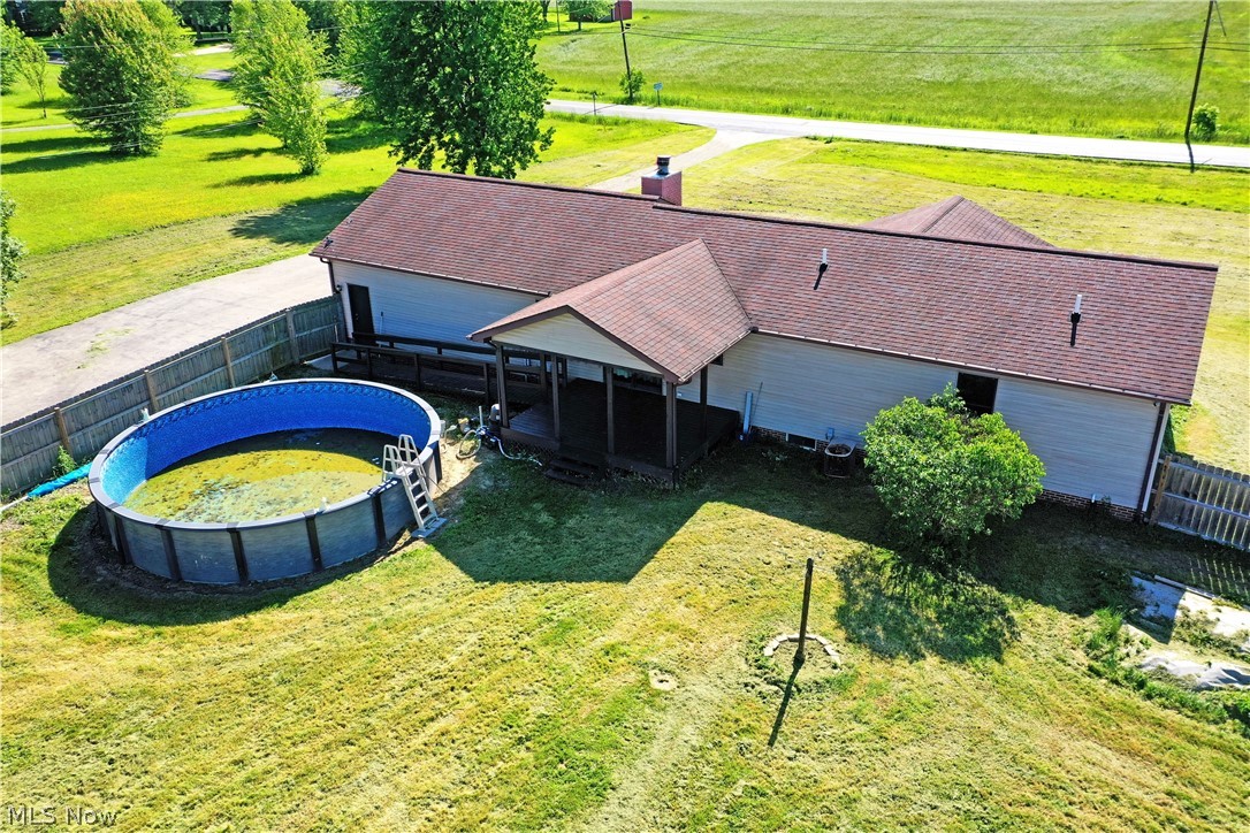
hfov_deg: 65.5
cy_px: 416
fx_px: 972
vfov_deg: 46.4
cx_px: 625
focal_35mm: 28
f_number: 5.6
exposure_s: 1/320
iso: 100
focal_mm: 10.26
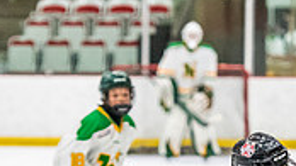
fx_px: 3949
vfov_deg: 2.4
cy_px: 323
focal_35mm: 503
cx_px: 225
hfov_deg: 4.3
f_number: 2.8
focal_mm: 112
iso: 3200
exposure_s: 1/640
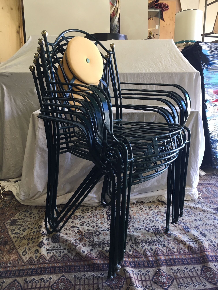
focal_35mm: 29
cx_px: 109
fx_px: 244
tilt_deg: -12.9
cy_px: 145
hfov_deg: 48.2
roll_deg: +0.0
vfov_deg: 61.7
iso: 40
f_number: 2.2
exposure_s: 1/33
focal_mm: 4.15
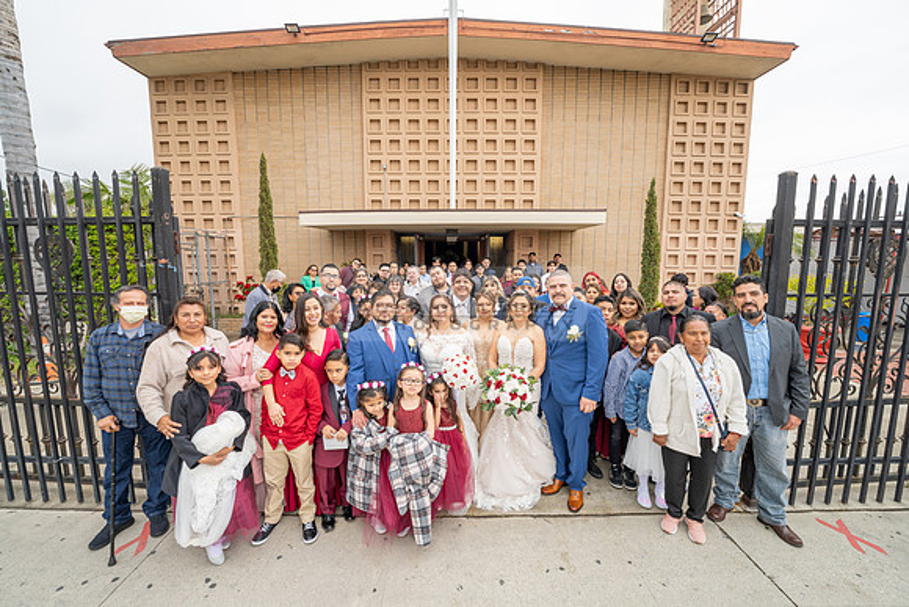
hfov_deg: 104.2
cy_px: 304
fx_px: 354
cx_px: 454
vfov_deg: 81.2
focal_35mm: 14
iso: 200
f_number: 4.5
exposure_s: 1/125
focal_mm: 14
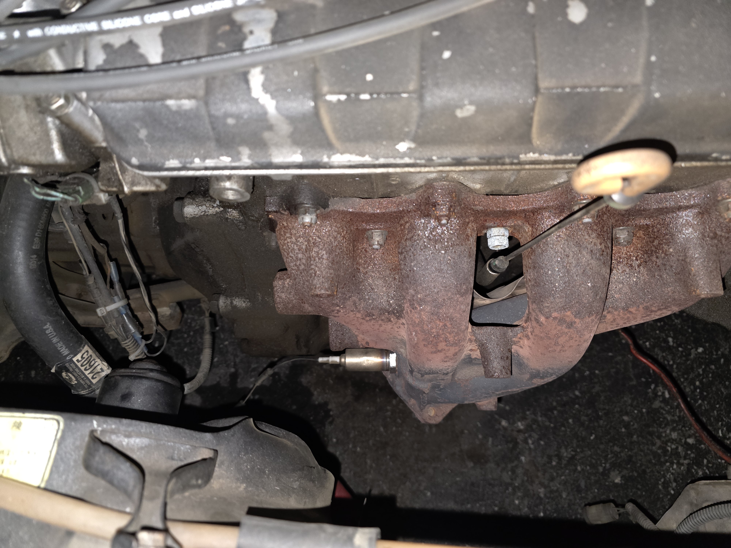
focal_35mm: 23
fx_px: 486
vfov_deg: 58.9
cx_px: 366
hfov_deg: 73.9
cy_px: 274
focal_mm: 6.3
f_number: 1.7
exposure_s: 1/12
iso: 12500
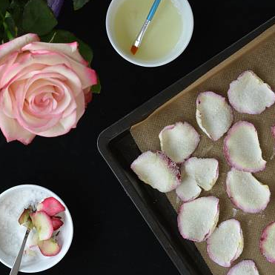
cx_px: 112
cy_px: 130
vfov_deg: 26.1
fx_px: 593
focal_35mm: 66
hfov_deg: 26.1
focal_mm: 30
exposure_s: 1
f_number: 16
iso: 100
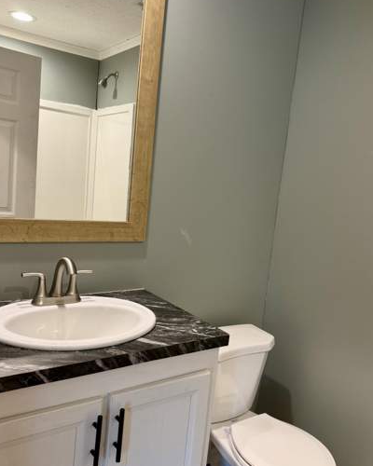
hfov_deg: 48.5
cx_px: 200
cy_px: 240
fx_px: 414
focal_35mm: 30
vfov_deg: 58.8
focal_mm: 6.76
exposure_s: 1/60
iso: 125
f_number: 1.78
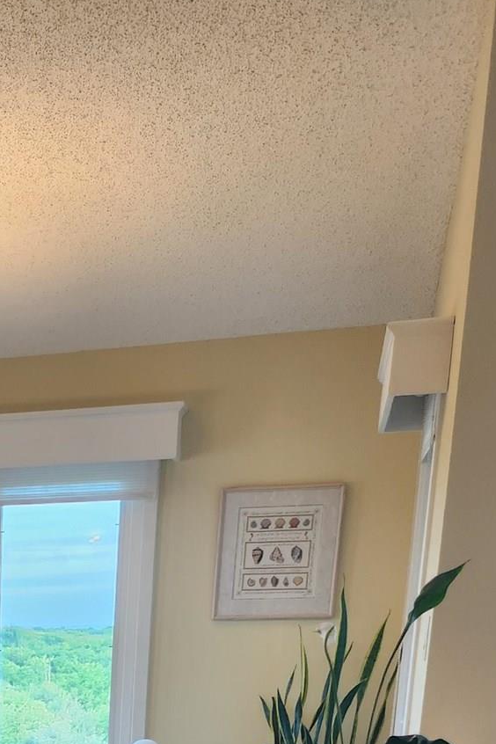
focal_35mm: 68
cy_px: 1002
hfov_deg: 18.3
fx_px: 1405
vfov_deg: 25.1
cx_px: -198
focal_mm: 5
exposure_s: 1/120
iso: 125
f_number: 1.8
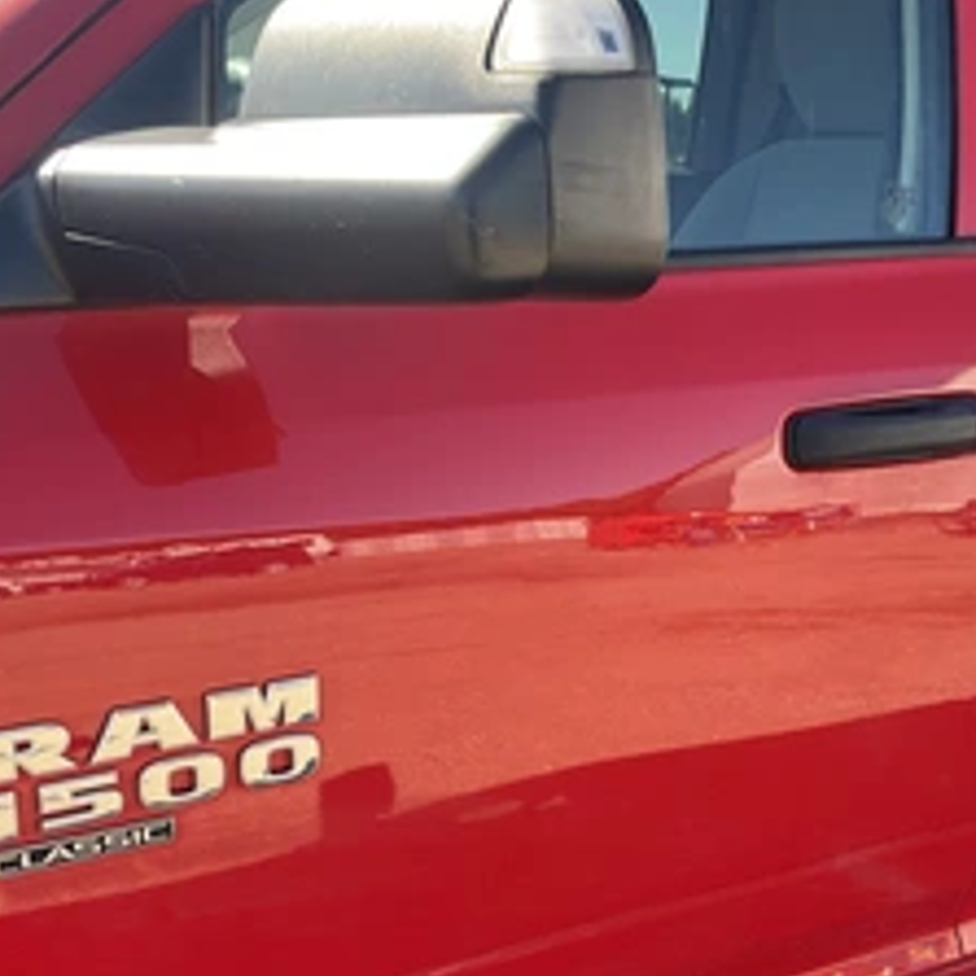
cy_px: 600
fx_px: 1467
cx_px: 534
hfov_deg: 36.8
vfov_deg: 36.6
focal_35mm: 46
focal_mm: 3
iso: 20
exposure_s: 1/187
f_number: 1.8
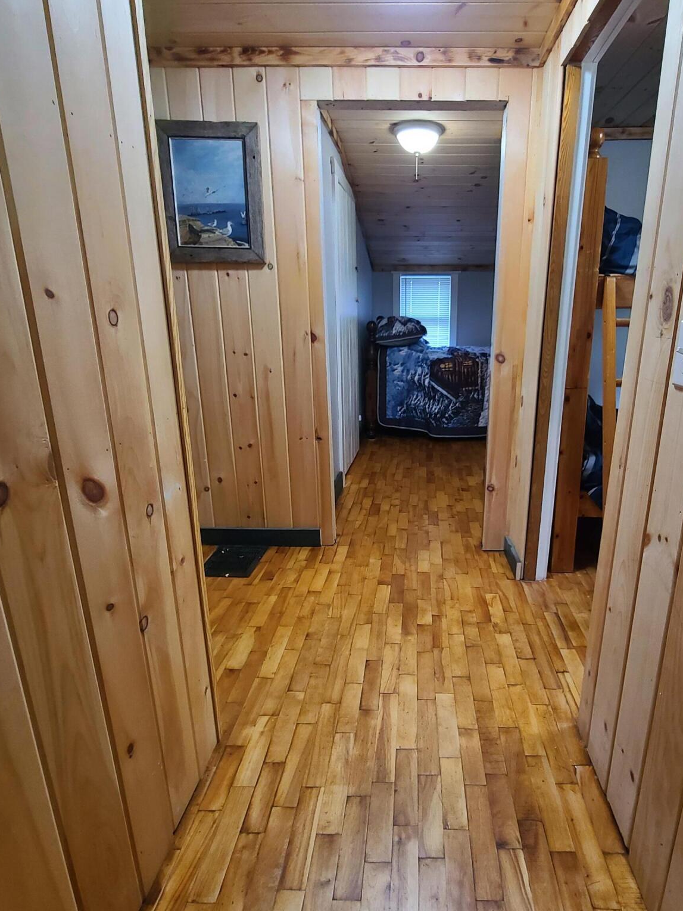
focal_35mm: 17
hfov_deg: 73.9
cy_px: 439
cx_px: 412
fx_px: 447
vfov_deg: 91.0
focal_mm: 2.2
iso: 400
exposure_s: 1/60
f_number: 2.2
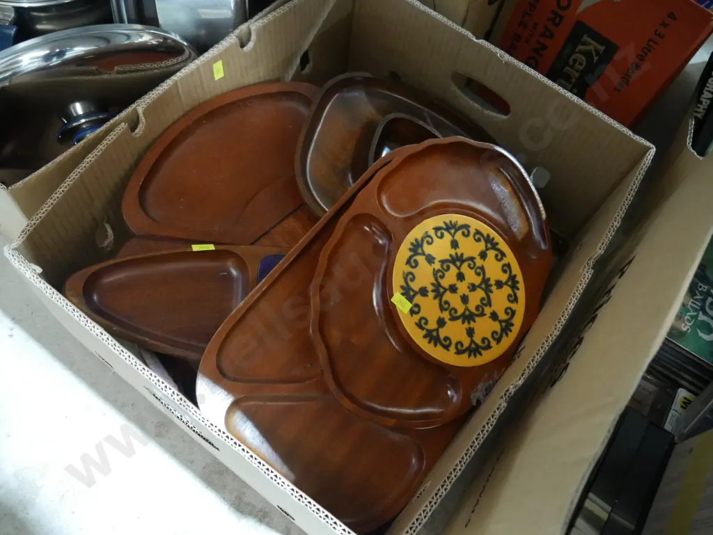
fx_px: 577
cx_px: 356
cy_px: 268
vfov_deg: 49.8
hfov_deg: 63.4
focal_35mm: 28
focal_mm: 14
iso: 3200
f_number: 3.5
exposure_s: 1/60
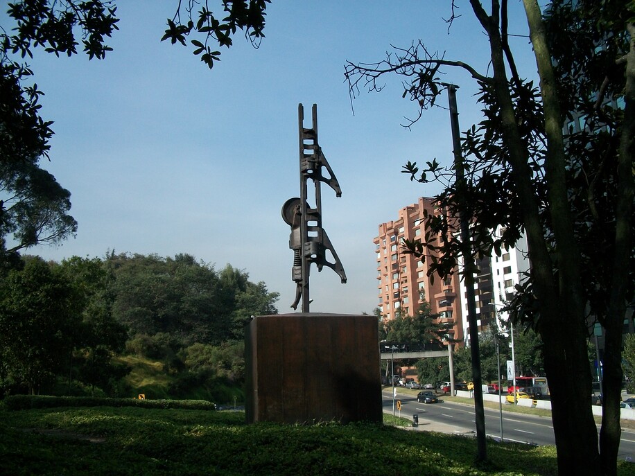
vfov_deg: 44.2
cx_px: 318
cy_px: 238
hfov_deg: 56.8
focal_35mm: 32
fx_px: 587
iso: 80
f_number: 5.5
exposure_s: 1/320
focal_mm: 5.7
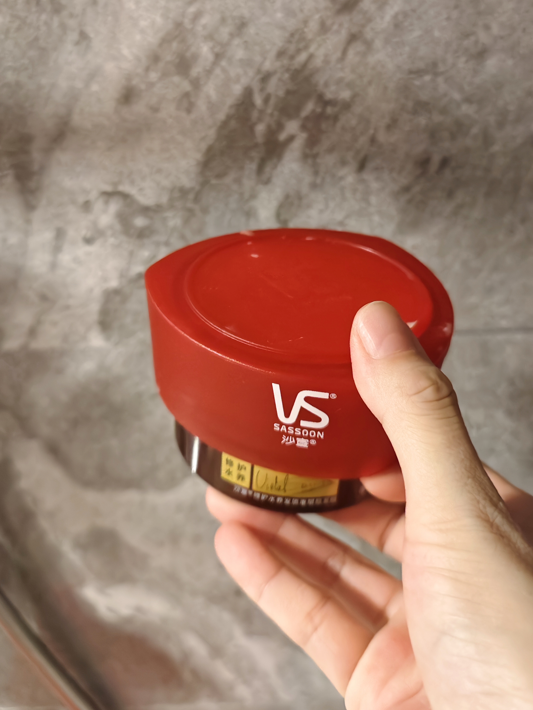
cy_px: 272
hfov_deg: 45.3
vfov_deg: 57.7
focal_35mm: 31
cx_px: 300
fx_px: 636
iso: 9355
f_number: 1.68
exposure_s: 1/229
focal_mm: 6.45
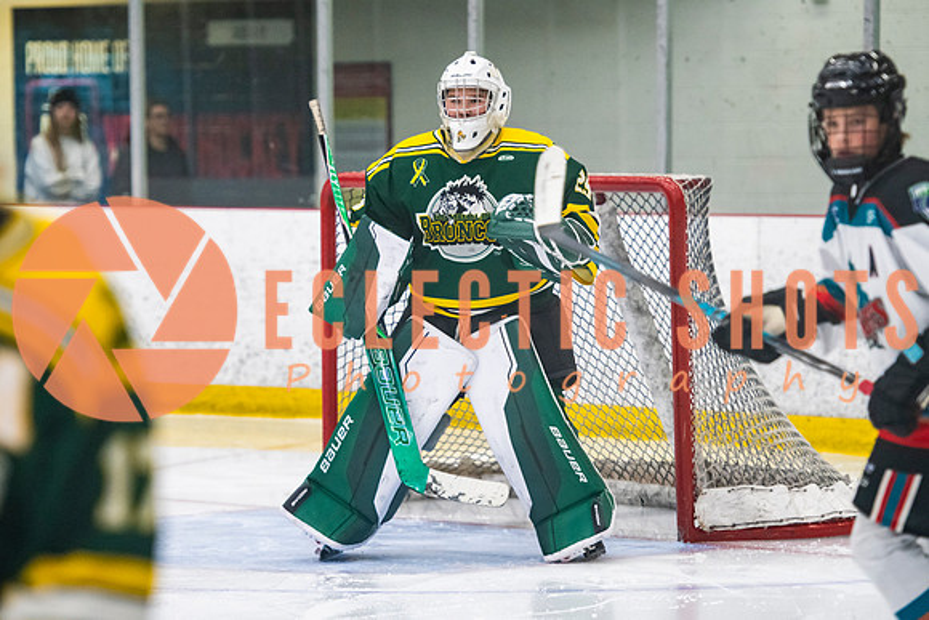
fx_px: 5029
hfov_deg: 10.6
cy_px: 309
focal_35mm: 195
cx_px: 464
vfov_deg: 7.1
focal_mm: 145
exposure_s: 1/640
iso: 2500
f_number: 3.2
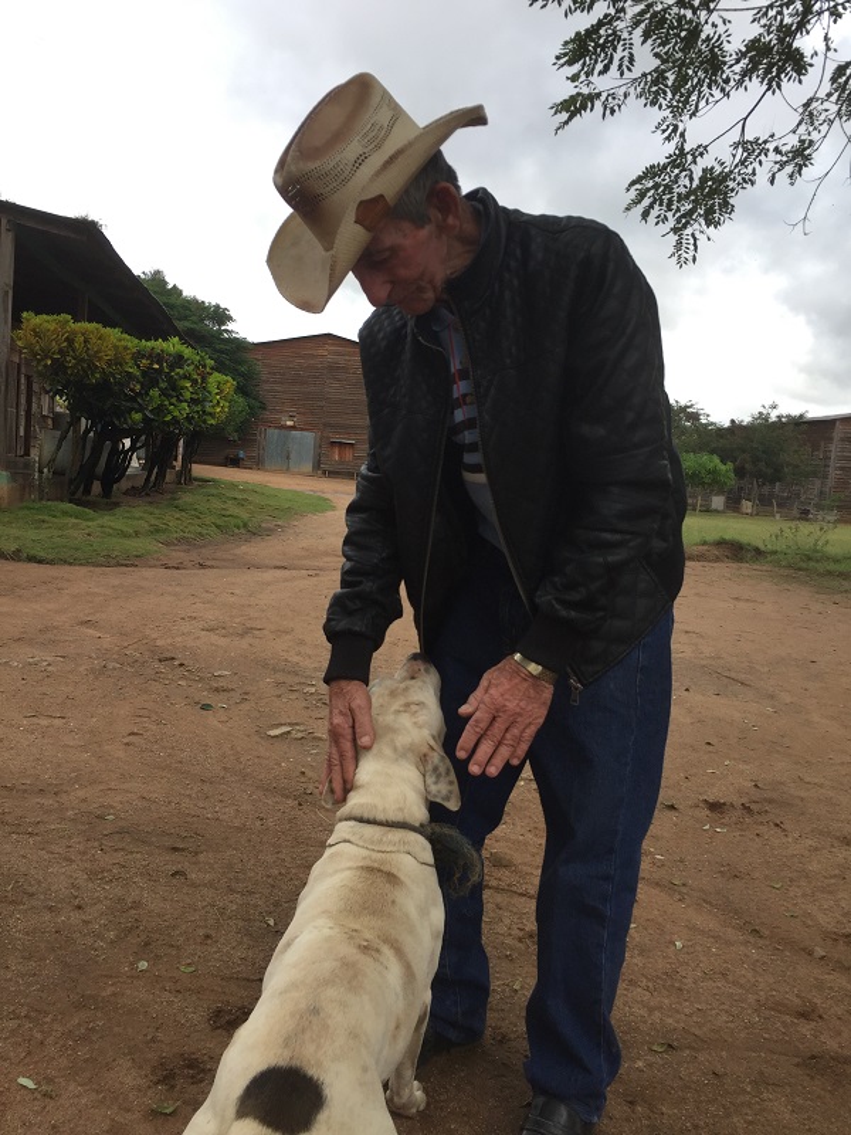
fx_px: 951
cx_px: 426
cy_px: 568
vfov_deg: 61.7
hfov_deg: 48.2
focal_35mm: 29
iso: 32
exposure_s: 1/659
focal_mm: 4.15
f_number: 2.2
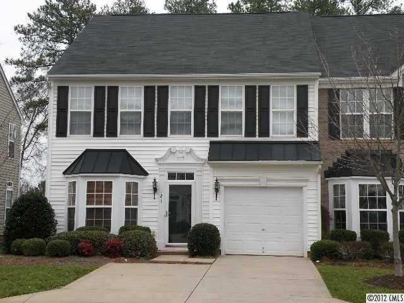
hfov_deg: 34.3
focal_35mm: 56
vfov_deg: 26.1
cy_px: 152
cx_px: 202
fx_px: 654
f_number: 4.5
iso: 64
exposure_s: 1/136
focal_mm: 9.8
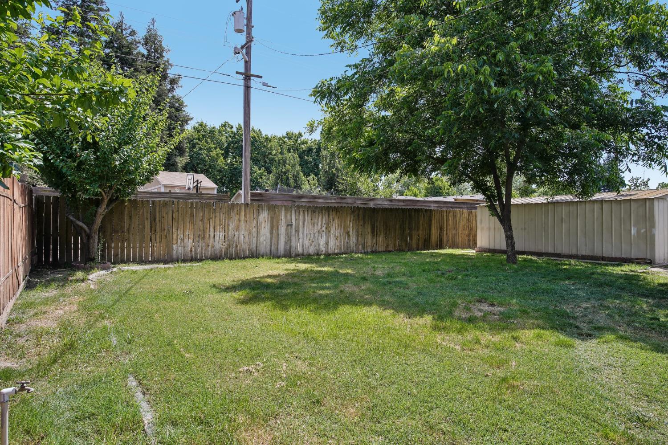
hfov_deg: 81.2
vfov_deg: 59.5
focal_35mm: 21
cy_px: 222
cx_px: 334
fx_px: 390
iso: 100
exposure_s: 1/125
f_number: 8
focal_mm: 21
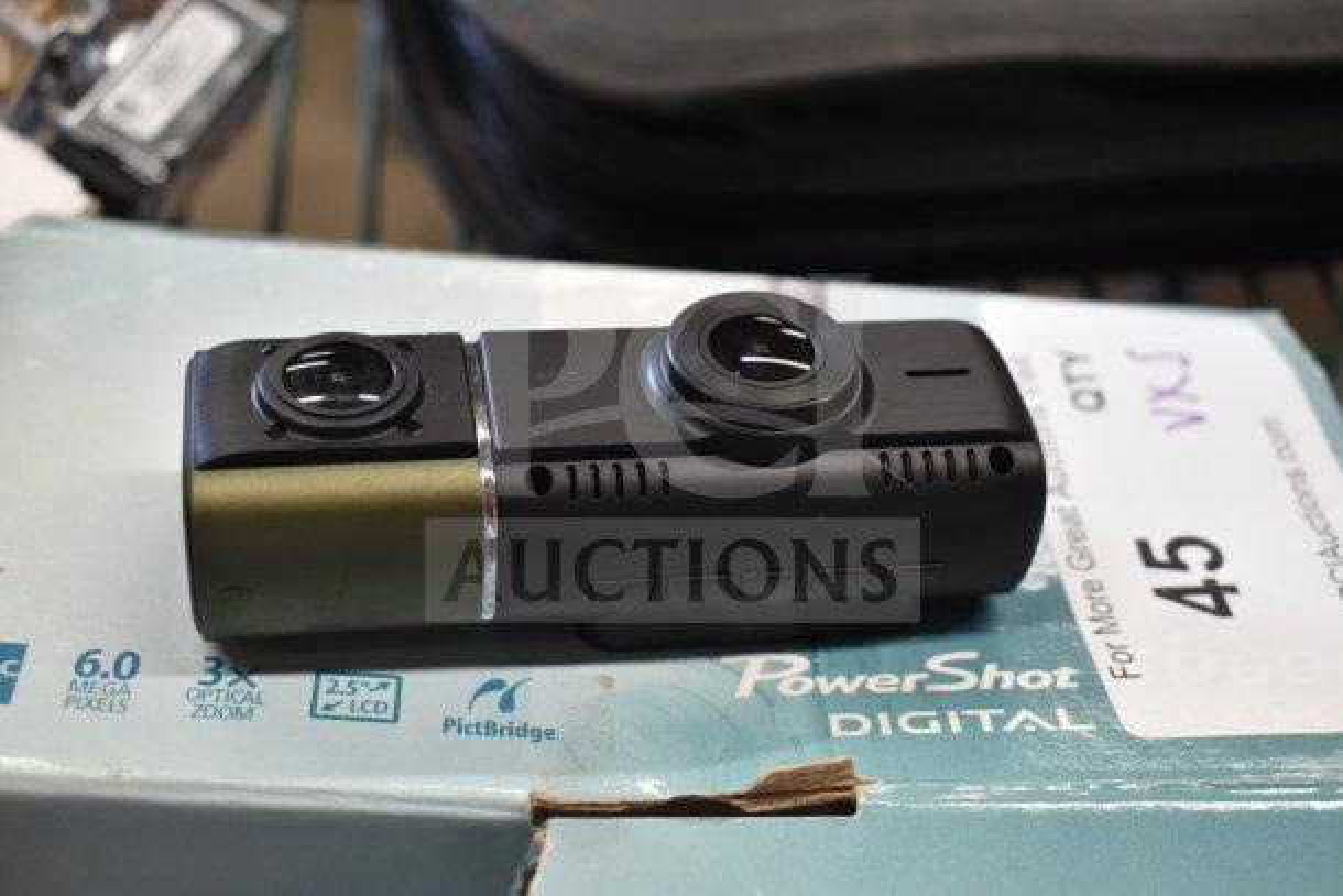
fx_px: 1903
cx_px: 672
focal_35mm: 51
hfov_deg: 38.9
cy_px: 448
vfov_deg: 26.5
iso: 800
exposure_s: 1/50
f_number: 4.5
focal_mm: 34
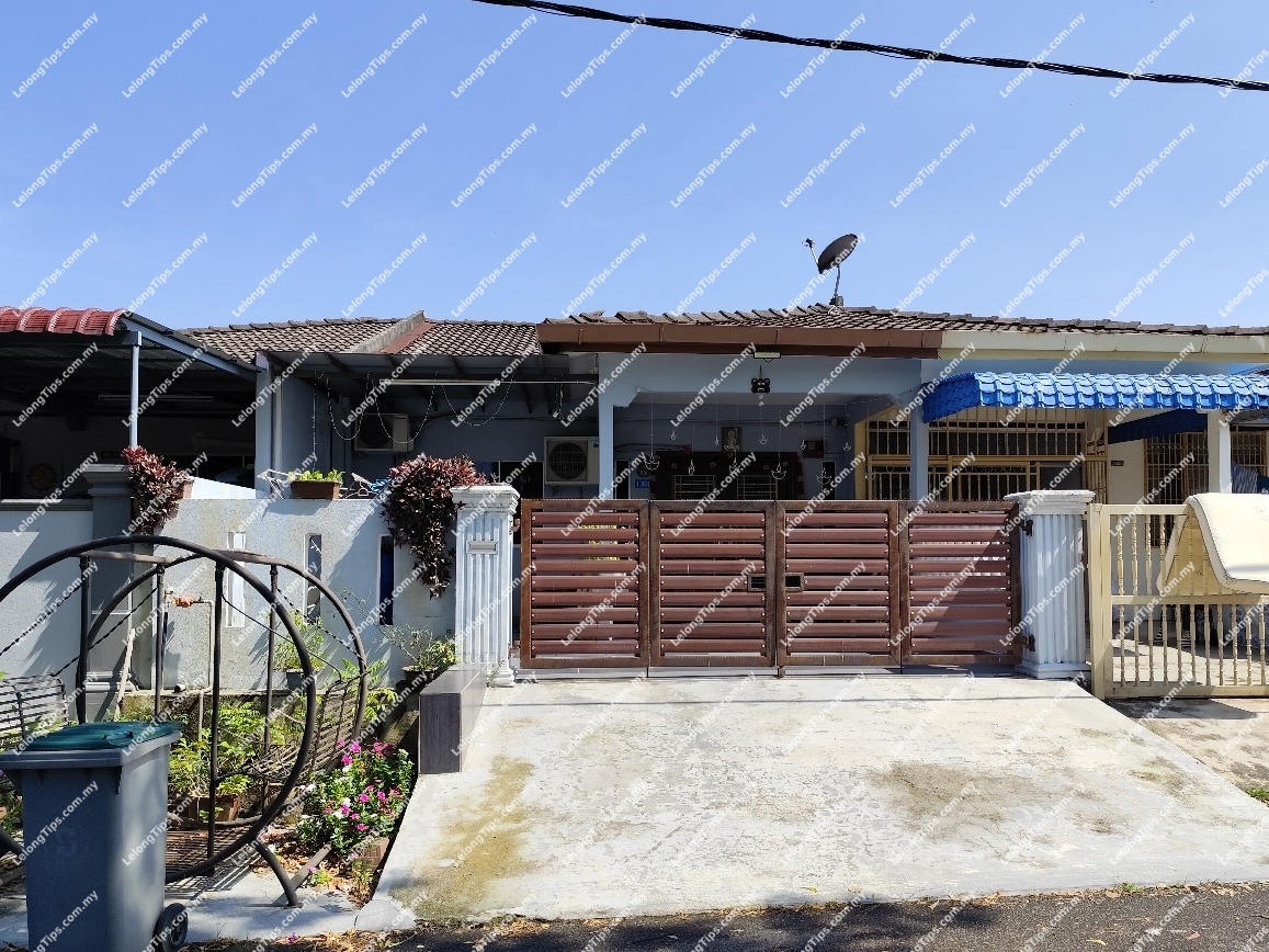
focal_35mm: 23
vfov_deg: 58.9
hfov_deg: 73.9
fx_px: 843
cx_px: 634
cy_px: 476
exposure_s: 1/1042
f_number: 1.65
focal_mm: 6.19
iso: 50
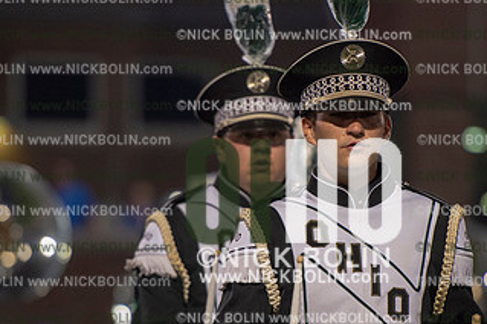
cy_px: 211
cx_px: 293
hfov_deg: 5.7
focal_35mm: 364
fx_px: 4919
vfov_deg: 3.8
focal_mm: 200
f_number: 2.8
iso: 4000
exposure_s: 1/500
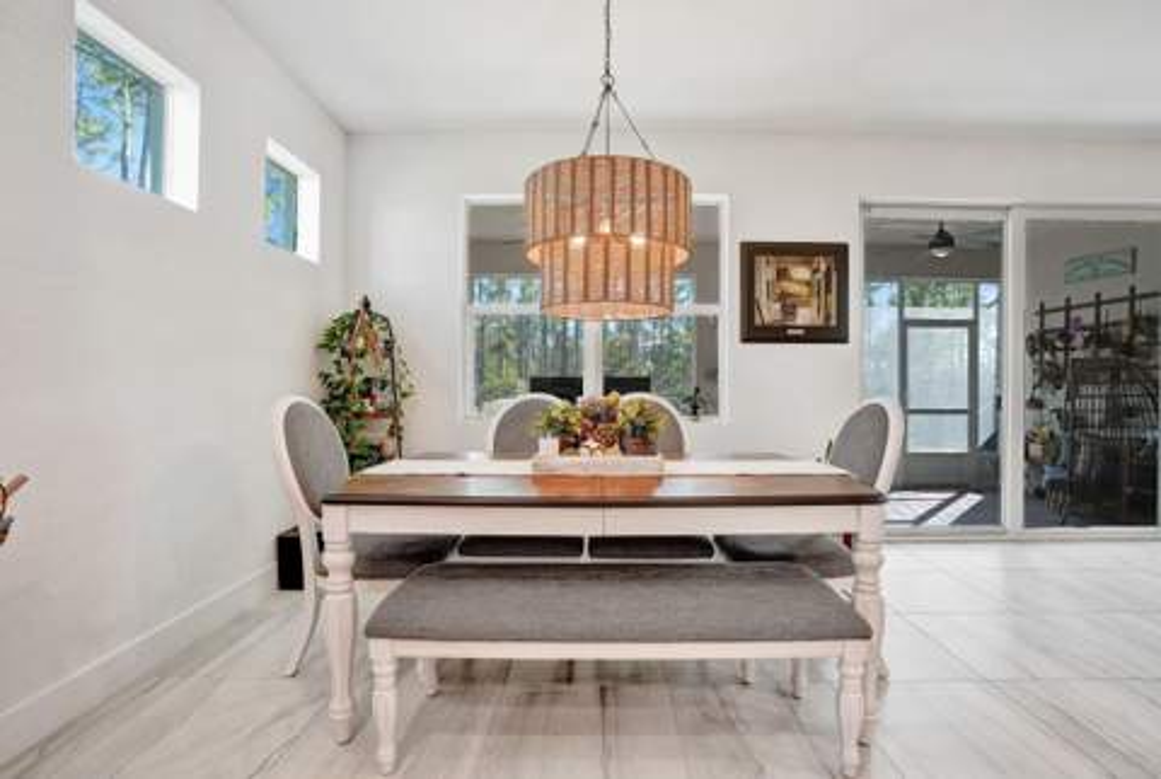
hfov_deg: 96.6
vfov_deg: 74.0
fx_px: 517
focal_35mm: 16
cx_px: 580
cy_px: 390
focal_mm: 16
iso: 1600
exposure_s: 1/50
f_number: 7.1
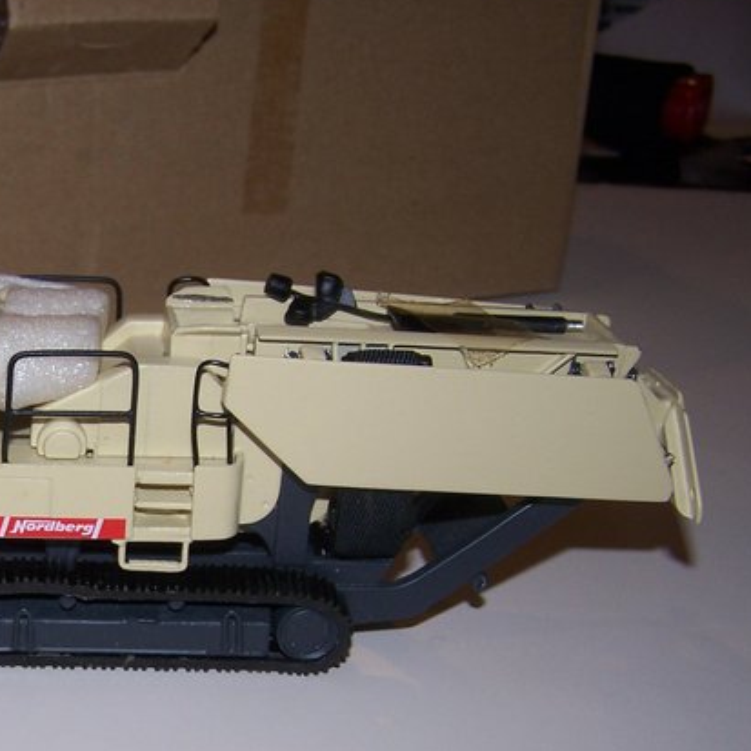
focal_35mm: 65
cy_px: 518
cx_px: 45
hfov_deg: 25.5
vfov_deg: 26.3
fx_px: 1595
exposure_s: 1/60
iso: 80
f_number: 2.8
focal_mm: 6.3
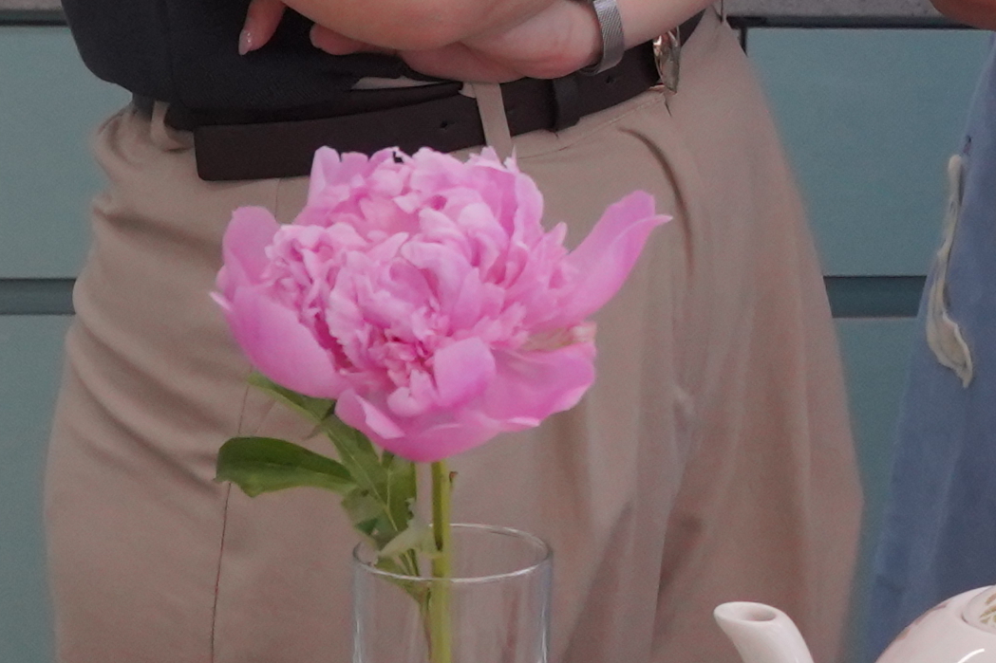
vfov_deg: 6.6
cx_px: 1577
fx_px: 5698
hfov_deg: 9.6
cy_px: -246
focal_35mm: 206
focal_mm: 36
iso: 2500
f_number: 5.6
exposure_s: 1/250
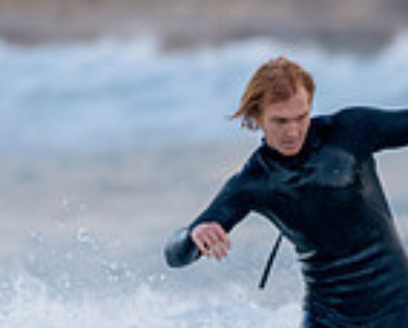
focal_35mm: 2341
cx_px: 479
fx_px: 28307
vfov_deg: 0.7
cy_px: 386
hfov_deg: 0.8
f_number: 5.6
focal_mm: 500
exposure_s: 1/800
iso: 640
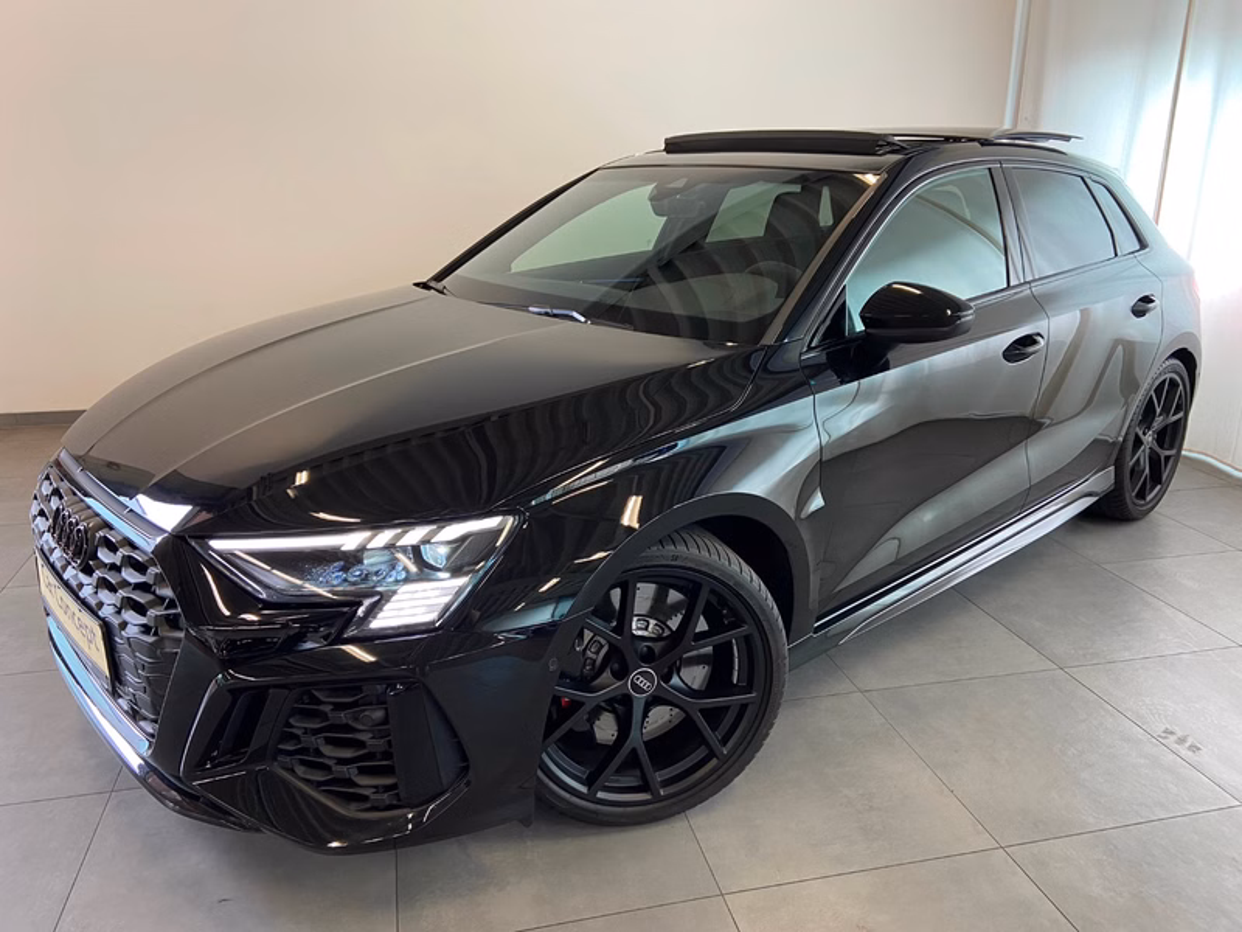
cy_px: 466
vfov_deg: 53.1
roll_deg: -0.1
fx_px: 933
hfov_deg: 67.3
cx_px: 621
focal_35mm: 26
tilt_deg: -19.2
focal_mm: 4.25
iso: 100
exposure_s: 1/50
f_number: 1.8
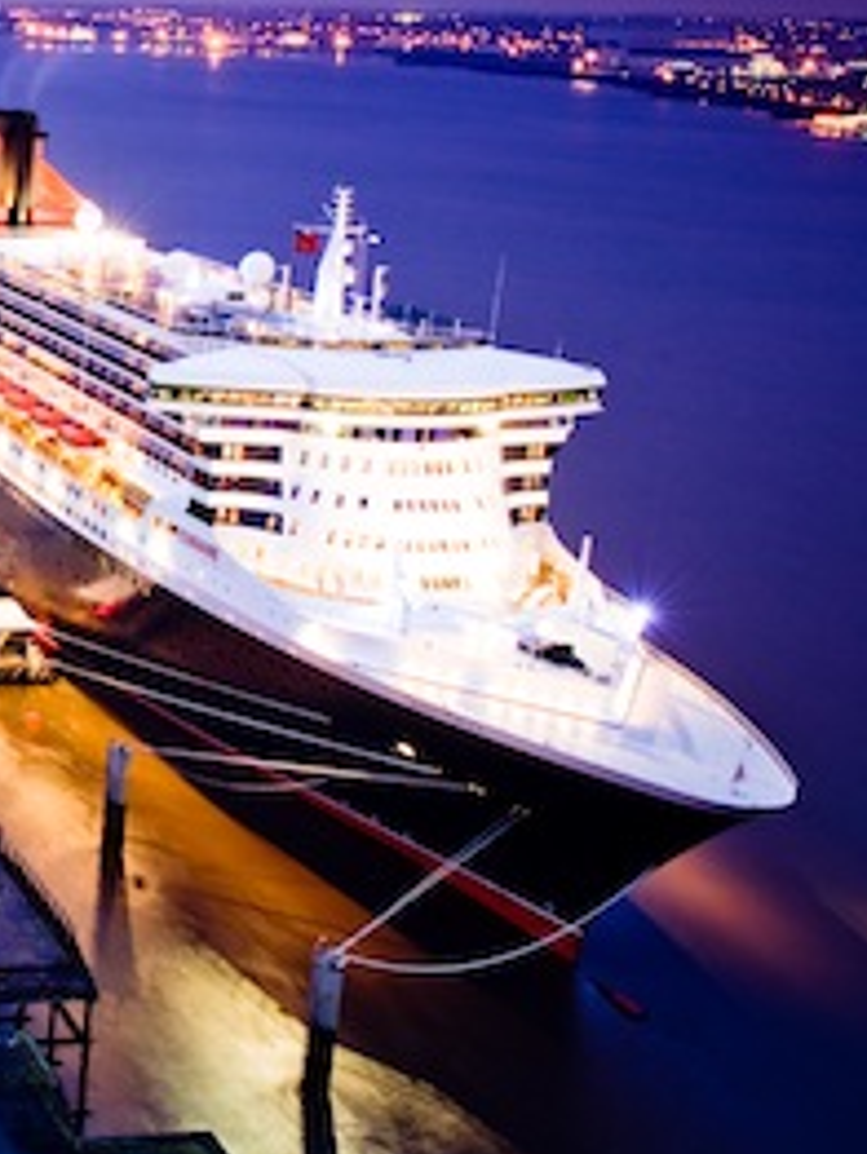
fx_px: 2136
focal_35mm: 64
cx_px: -354
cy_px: 480
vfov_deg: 30.2
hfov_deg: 20.3
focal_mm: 29
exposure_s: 8
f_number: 13
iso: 200
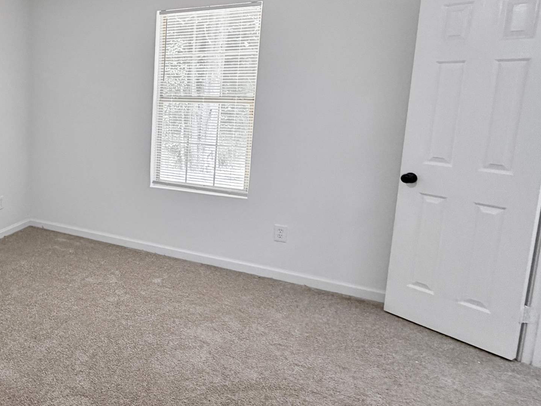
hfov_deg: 50.3
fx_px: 469
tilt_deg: -8.9
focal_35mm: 30
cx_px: 17
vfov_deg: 46.4
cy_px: 152
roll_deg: +0.8
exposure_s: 1/60
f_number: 2.2
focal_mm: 2.22
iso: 200
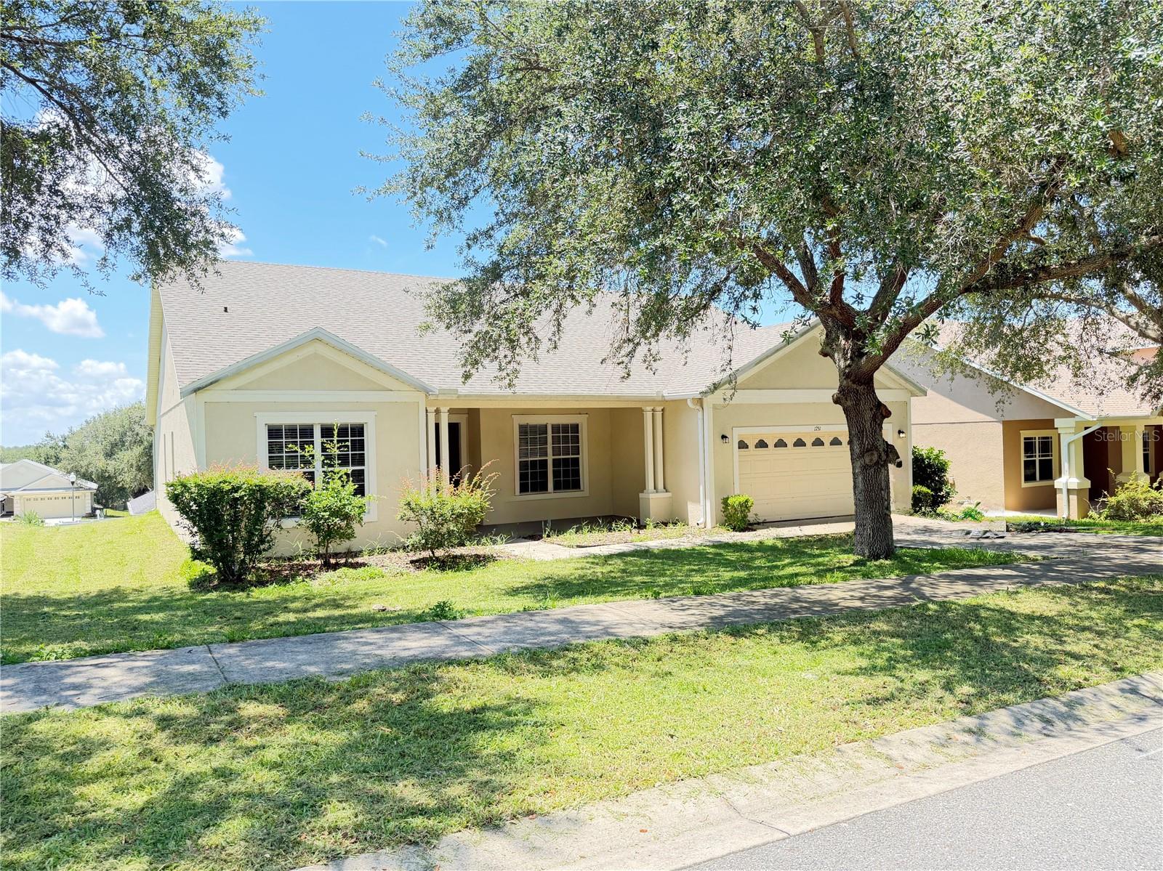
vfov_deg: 56.8
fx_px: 806
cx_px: 582
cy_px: 436
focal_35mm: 24
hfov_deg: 71.6
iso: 100
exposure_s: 1/589
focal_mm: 6.76
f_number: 1.78
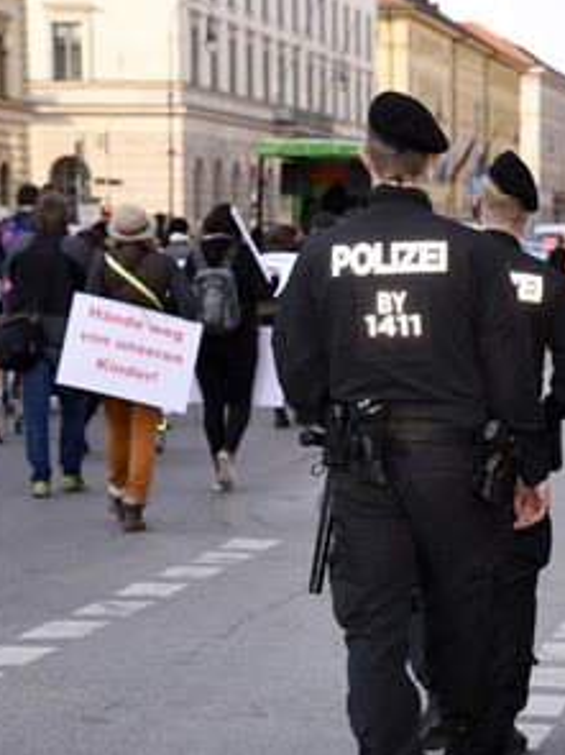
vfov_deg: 14.6
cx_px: 395
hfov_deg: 11.0
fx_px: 2940
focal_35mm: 135
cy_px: 374
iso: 250
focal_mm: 92
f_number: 6.3
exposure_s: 1/160
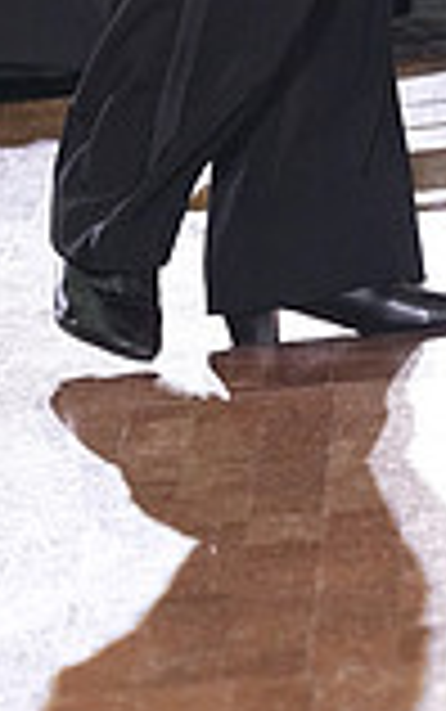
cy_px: -513
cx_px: 538
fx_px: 10968
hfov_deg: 2.3
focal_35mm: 565
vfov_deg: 3.7
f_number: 5.6
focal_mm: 151
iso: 5000
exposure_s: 1/320
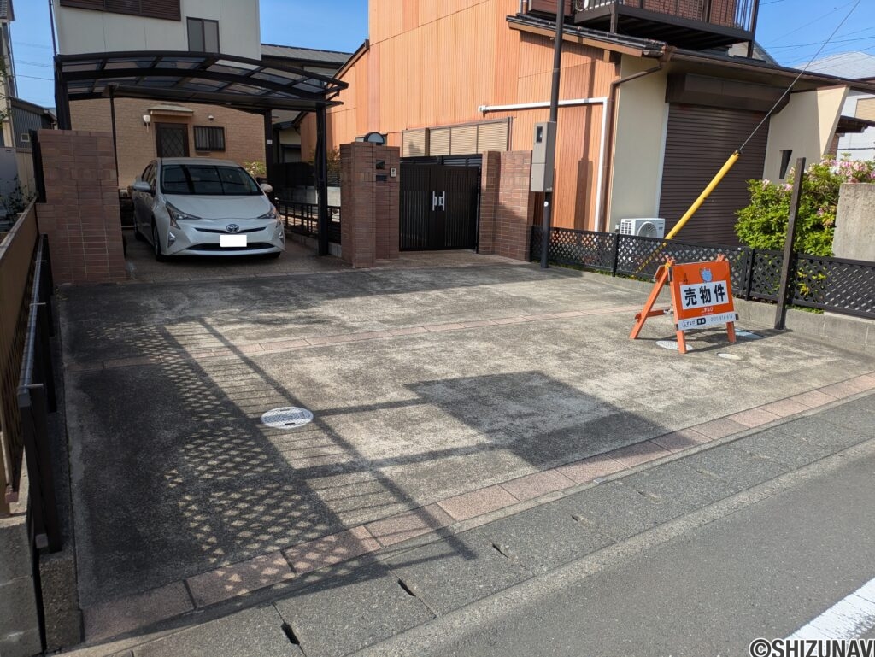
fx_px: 632
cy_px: 328
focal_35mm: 25
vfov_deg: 54.9
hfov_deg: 69.4
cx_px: 438
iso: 48
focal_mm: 5.43
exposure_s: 1/1513
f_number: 1.89
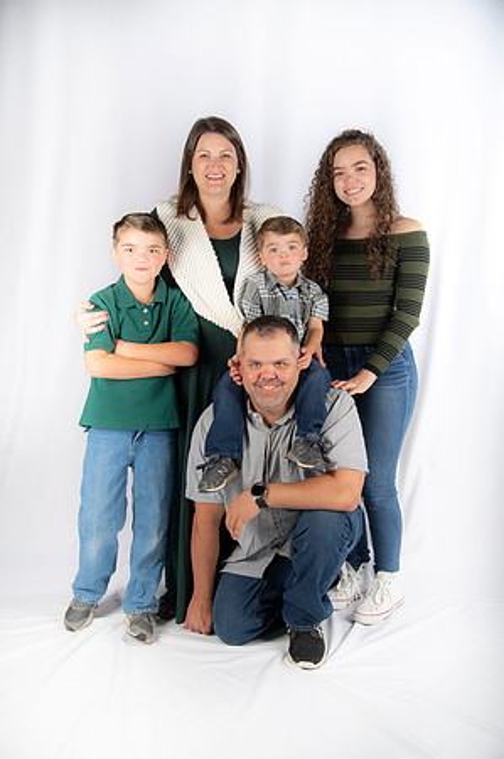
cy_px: 380
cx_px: 252
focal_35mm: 44
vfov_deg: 44.5
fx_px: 926
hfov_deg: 30.4
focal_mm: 44
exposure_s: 1/200
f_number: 5.6
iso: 100
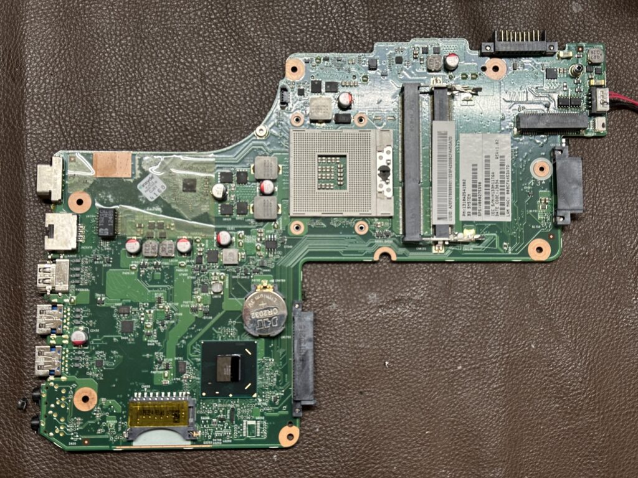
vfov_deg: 30.3
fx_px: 885
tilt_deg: -84.4
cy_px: 239
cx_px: 319
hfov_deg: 39.7
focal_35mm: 48
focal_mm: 6.86
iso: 200
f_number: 1.78
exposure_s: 1/50
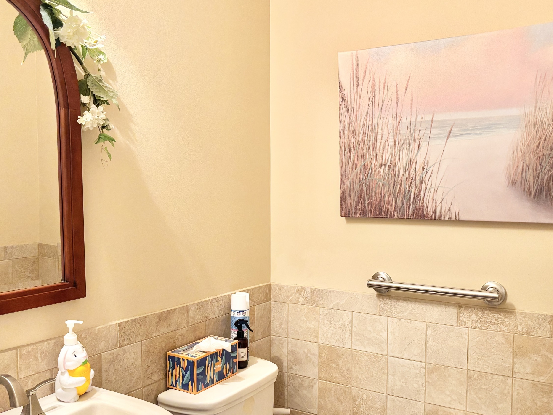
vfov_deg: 42.9
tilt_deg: -4.7
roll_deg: -0.9
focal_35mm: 33
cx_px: 304
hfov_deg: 55.3
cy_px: 234
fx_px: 527
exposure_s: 1/60
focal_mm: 5.96
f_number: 1.6
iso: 250
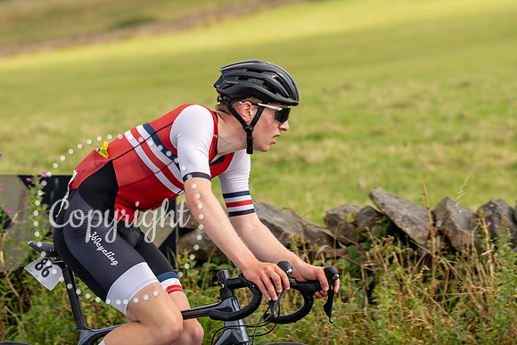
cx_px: 229
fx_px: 2446
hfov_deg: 12.1
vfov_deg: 8.1
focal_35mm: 170
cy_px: 138
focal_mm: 142
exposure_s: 1/800
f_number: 4.5
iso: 100
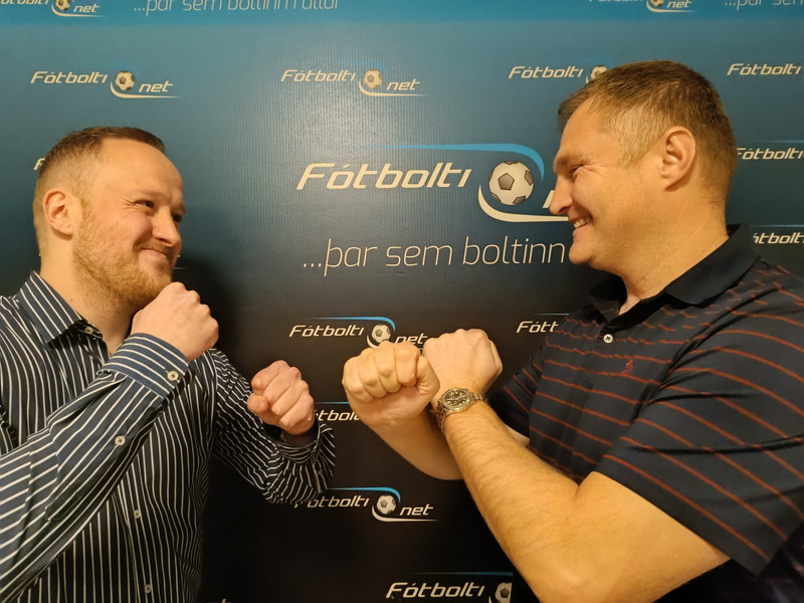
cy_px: 302
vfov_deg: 56.8
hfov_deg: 71.6
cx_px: 402
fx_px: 557
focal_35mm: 24
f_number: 1.88
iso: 1395
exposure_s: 1/25
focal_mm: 5.59
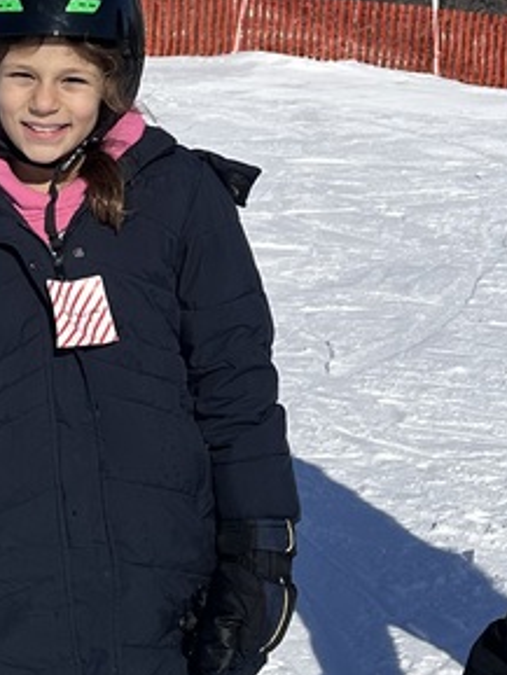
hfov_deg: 17.3
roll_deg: +0.2
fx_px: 1659
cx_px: 143
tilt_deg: -9.0
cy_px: 145
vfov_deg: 22.7
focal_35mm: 85
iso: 80
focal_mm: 6.86
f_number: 1.78
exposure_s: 1/9709
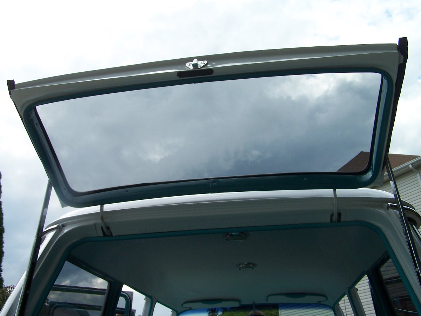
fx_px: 462
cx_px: 210
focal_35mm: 38
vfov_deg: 37.7
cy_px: 158
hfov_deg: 49.0
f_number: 4
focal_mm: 6.3
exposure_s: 1/350
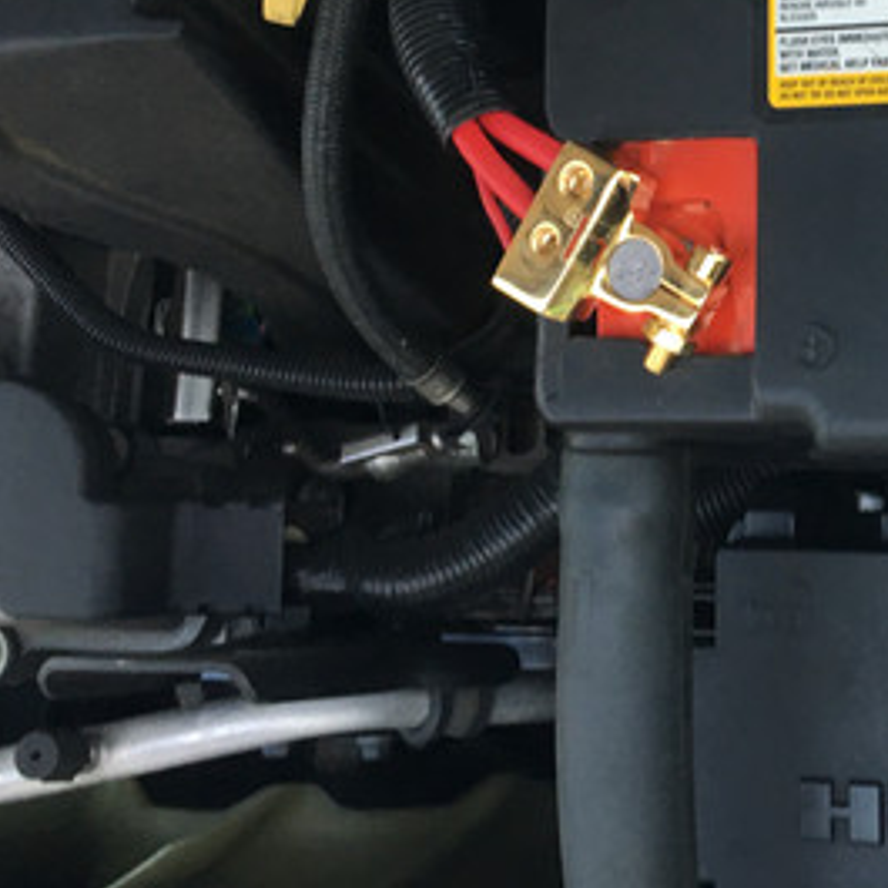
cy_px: 191
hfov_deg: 25.6
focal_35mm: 62
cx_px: 989
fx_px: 1799
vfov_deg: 27.2
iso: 32
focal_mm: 4.15
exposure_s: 1/30
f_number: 2.2
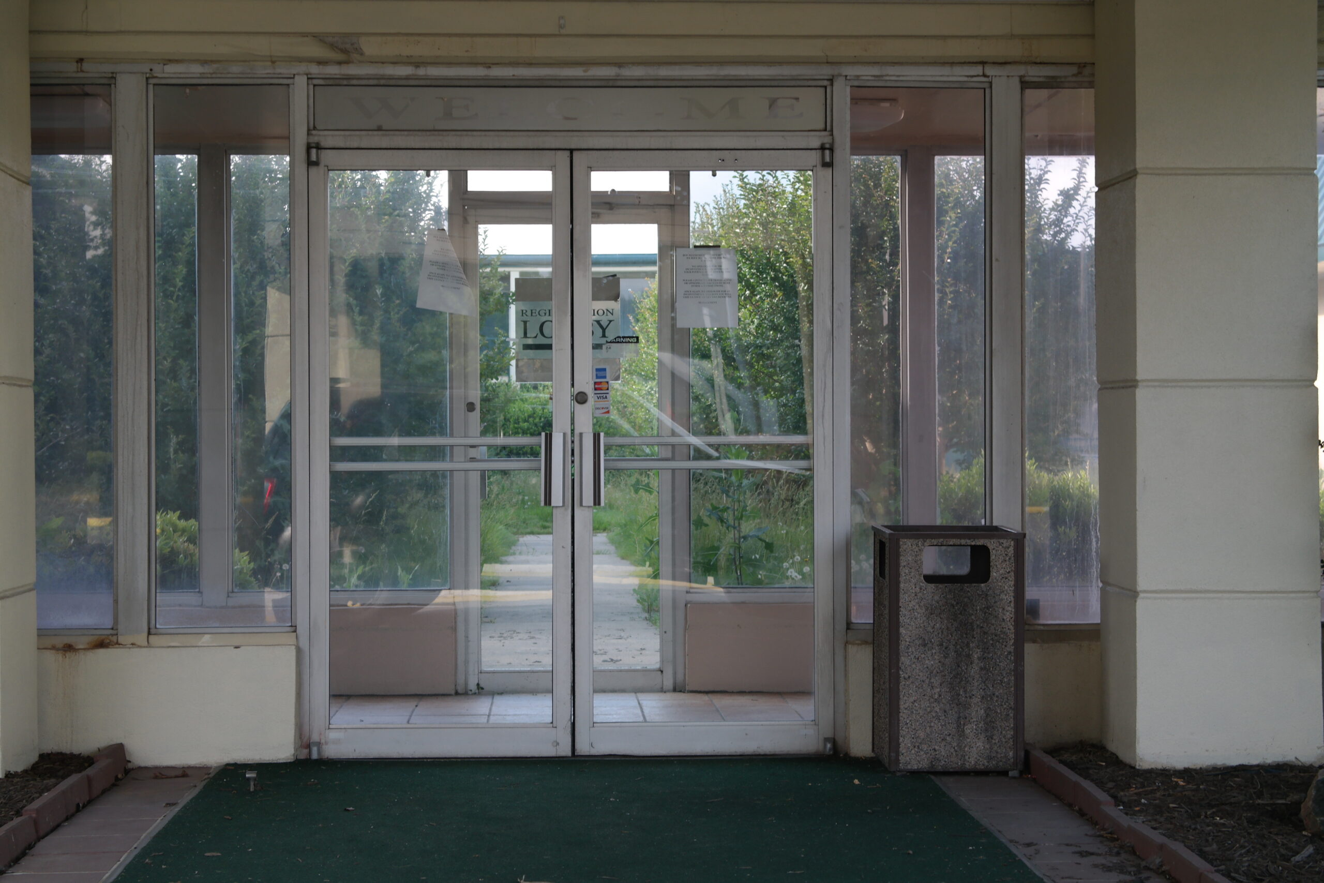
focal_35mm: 77
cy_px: 442
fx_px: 2832
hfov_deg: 26.3
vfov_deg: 17.7
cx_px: 662
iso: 200
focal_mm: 50
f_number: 5.6
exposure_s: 1/100
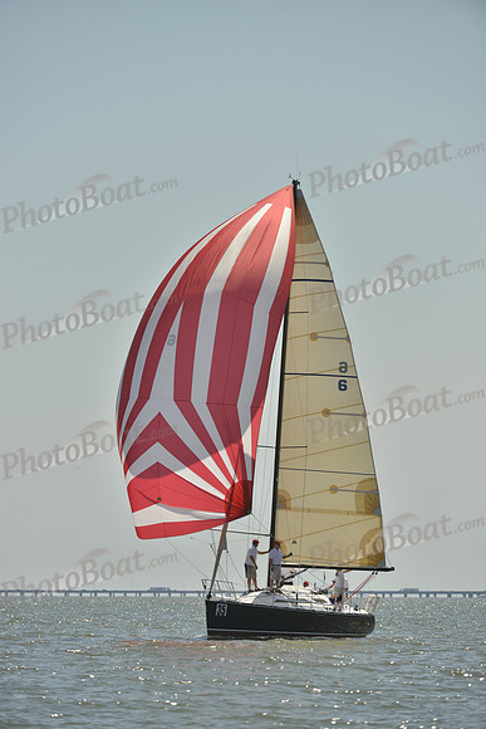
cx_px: 243
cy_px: 364
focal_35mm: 270
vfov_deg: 7.6
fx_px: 5464
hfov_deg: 5.1
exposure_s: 1/1600
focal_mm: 270
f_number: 6.3
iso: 200
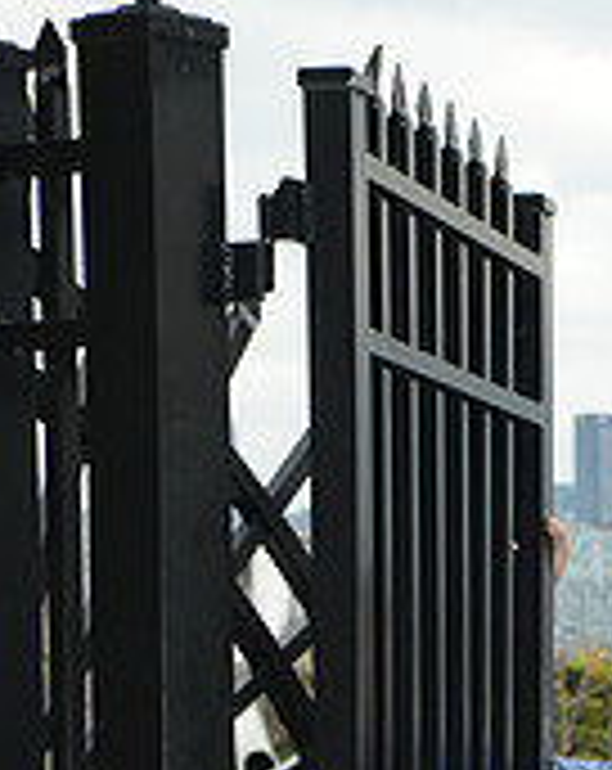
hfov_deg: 9.1
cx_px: 853
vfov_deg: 11.4
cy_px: 946
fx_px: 3772
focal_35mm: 166
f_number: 5.6
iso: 250
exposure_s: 1/250
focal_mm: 52
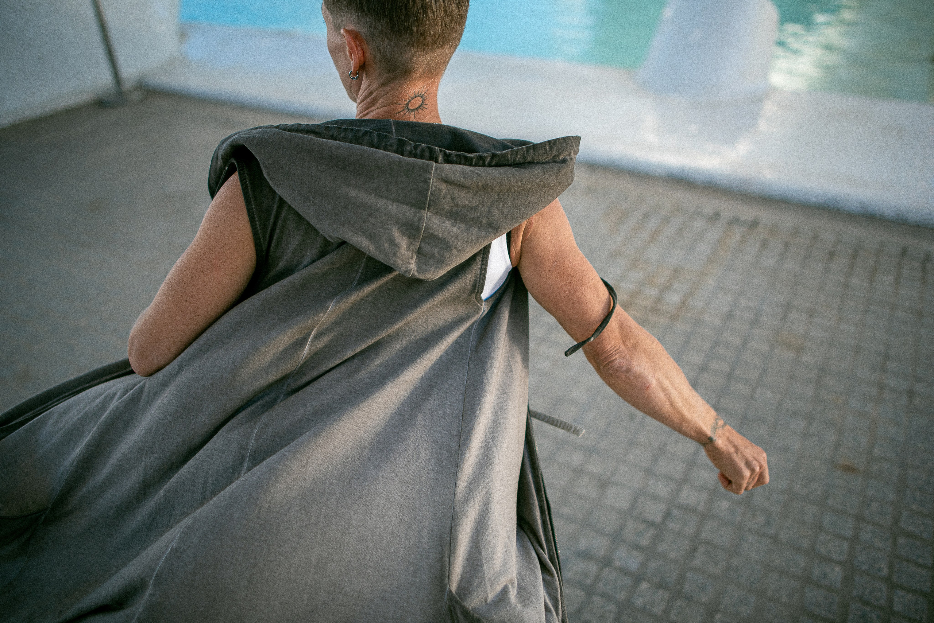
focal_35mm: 28
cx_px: 467
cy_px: 312
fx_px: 727
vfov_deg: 46.4
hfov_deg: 65.5
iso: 250
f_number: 1.8
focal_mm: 28
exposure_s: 1/2000
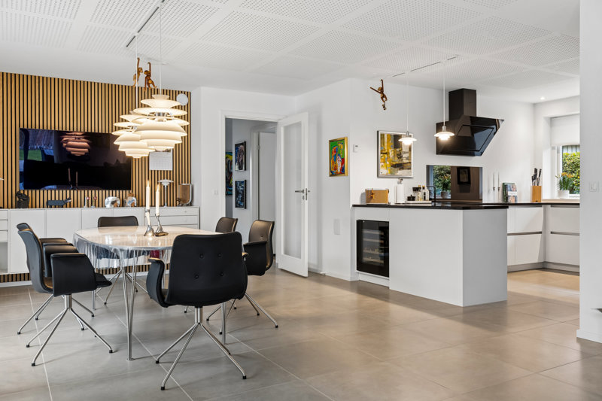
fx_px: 489
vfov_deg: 44.6
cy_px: 200
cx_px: 301
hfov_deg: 63.2
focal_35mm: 29
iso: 200
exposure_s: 1/3.33
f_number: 8
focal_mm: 19.5
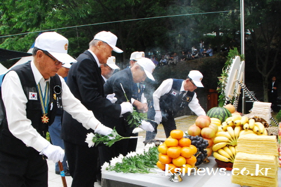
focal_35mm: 27
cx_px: 140
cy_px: 94
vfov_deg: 47.9
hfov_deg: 67.4
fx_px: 211
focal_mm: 18
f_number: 8
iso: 1600
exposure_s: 1/800
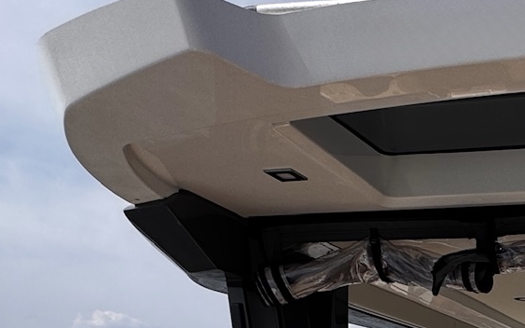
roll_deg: -0.6
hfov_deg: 29.8
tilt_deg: -14.0
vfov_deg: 18.4
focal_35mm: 54
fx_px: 773
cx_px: 688
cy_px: 600
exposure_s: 1/1370
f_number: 2.2
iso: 50
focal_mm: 2.22
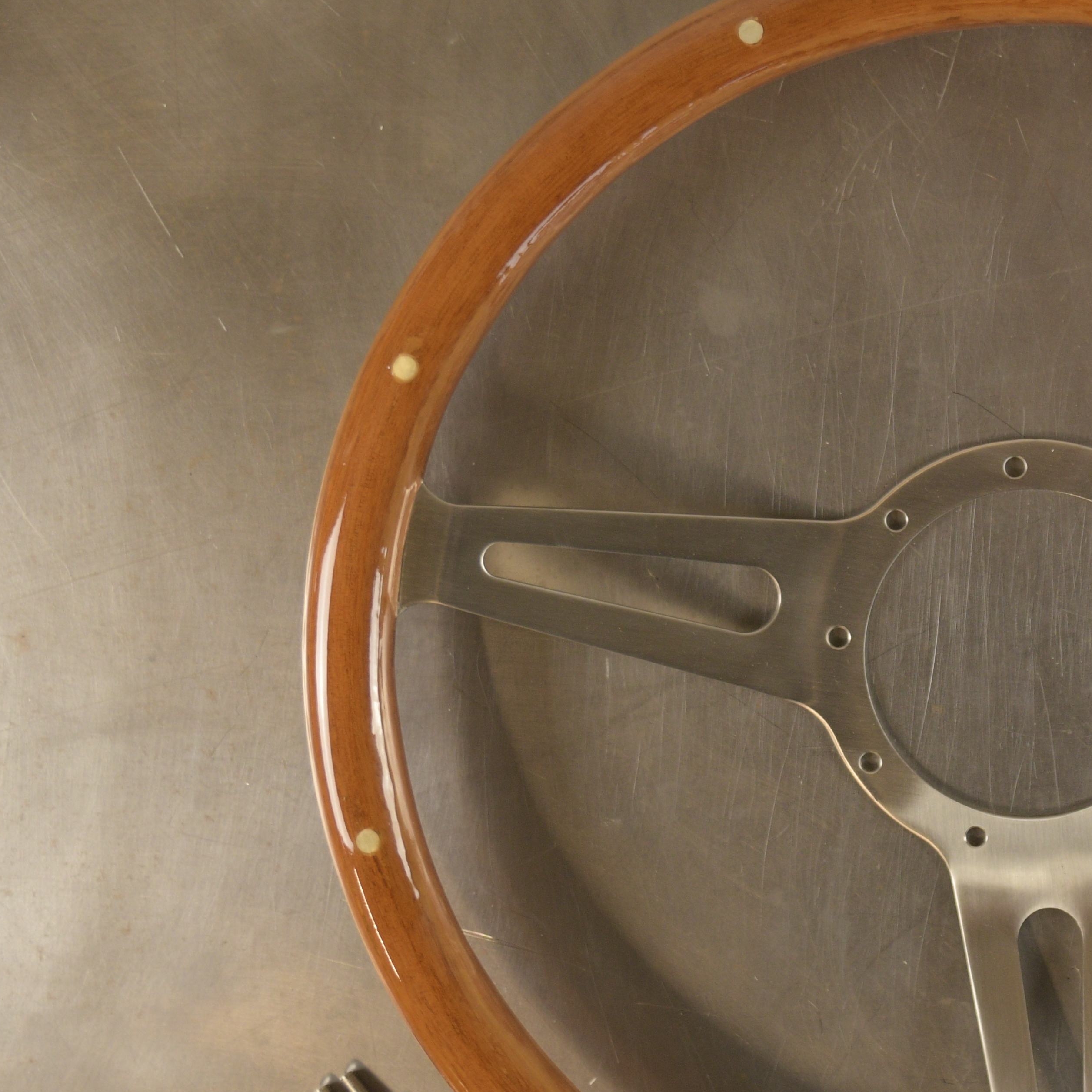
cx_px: 1068
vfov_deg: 21.4
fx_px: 2891
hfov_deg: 20.8
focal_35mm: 81
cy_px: 638
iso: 640
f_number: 5.6
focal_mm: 29
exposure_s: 1/60
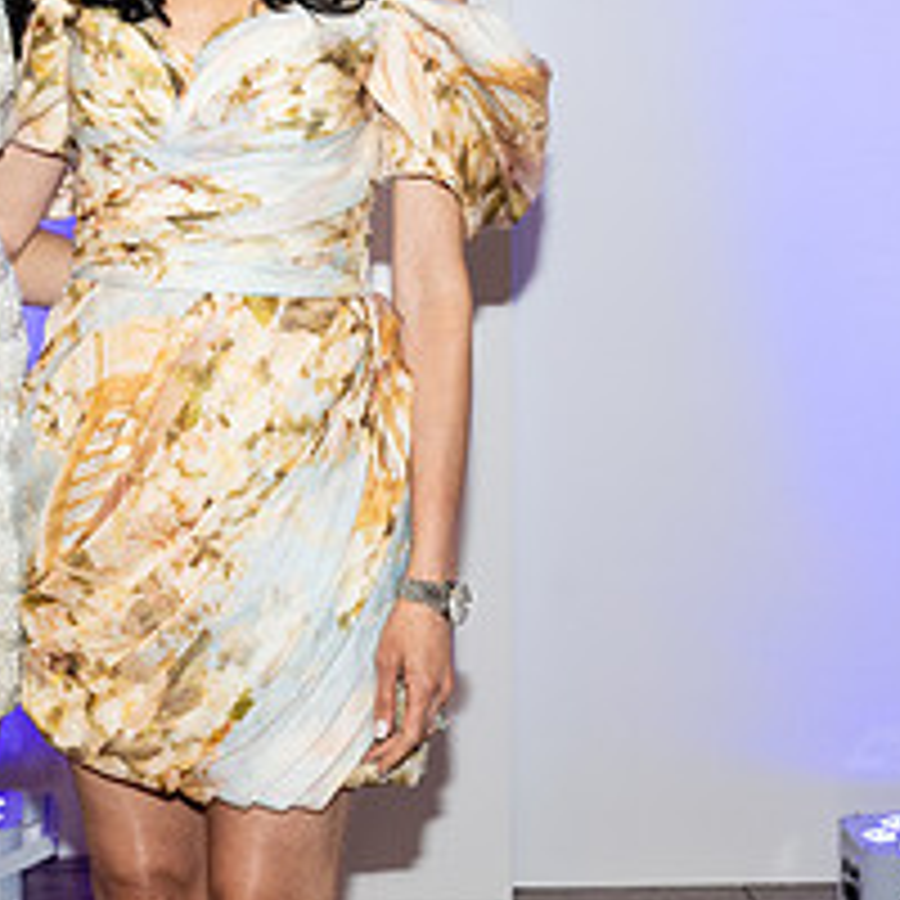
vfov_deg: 16.2
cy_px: 61
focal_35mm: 106
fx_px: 3118
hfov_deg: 16.3
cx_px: 144
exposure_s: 1/80
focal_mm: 43
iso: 1000
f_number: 5.6
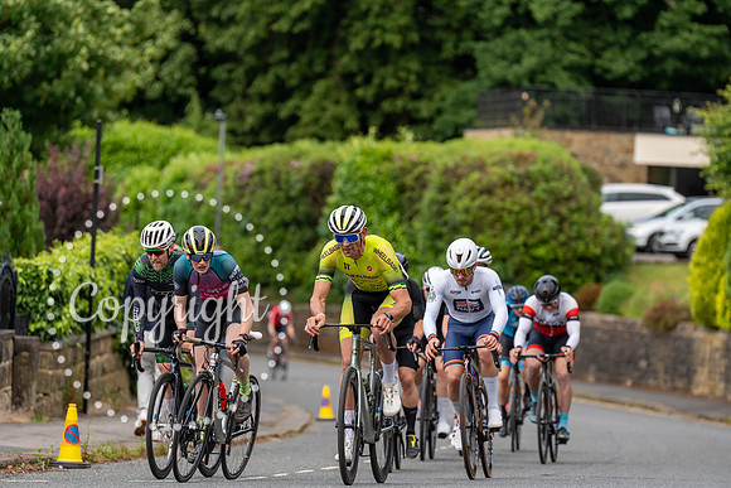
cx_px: 366
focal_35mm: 191
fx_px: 3879
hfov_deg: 10.8
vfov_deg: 7.2
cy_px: 244
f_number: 3.5
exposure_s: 1/800
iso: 400
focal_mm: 191
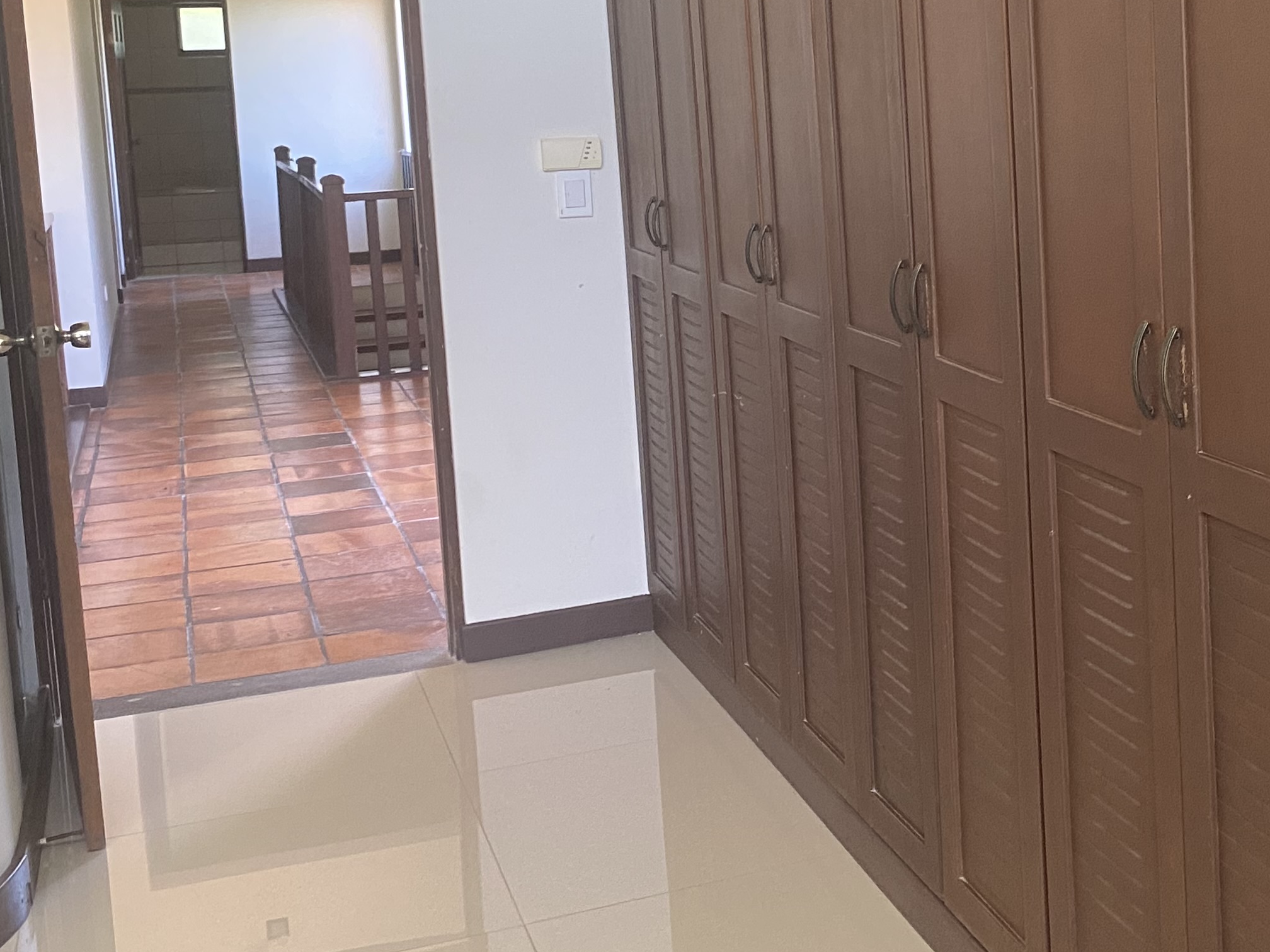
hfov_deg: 35.0
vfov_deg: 27.8
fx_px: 1908
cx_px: 1114
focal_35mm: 52
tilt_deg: -5.9
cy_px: 289
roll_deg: +1.9
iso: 250
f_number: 1.8
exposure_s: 1/60
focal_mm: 4.25
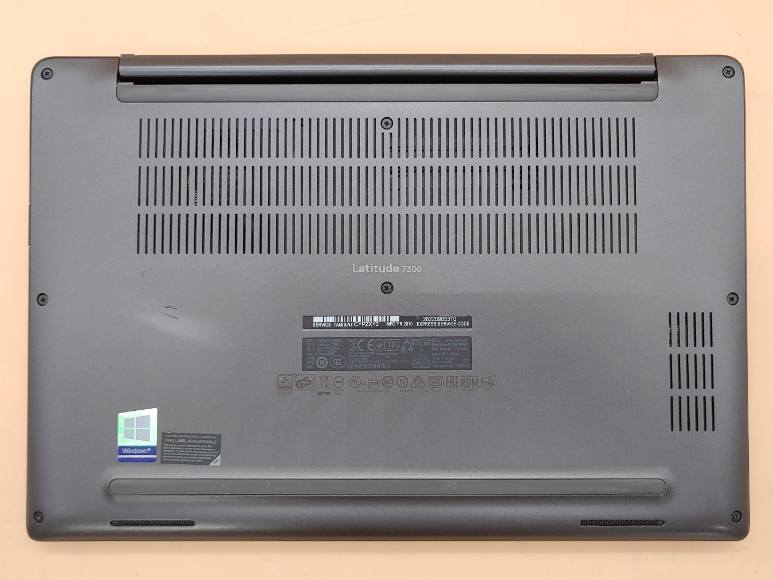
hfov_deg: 55.4
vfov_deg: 42.9
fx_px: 737
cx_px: 386
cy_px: 290
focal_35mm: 33
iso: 100
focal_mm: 4.36
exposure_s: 1/120
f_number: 1.8
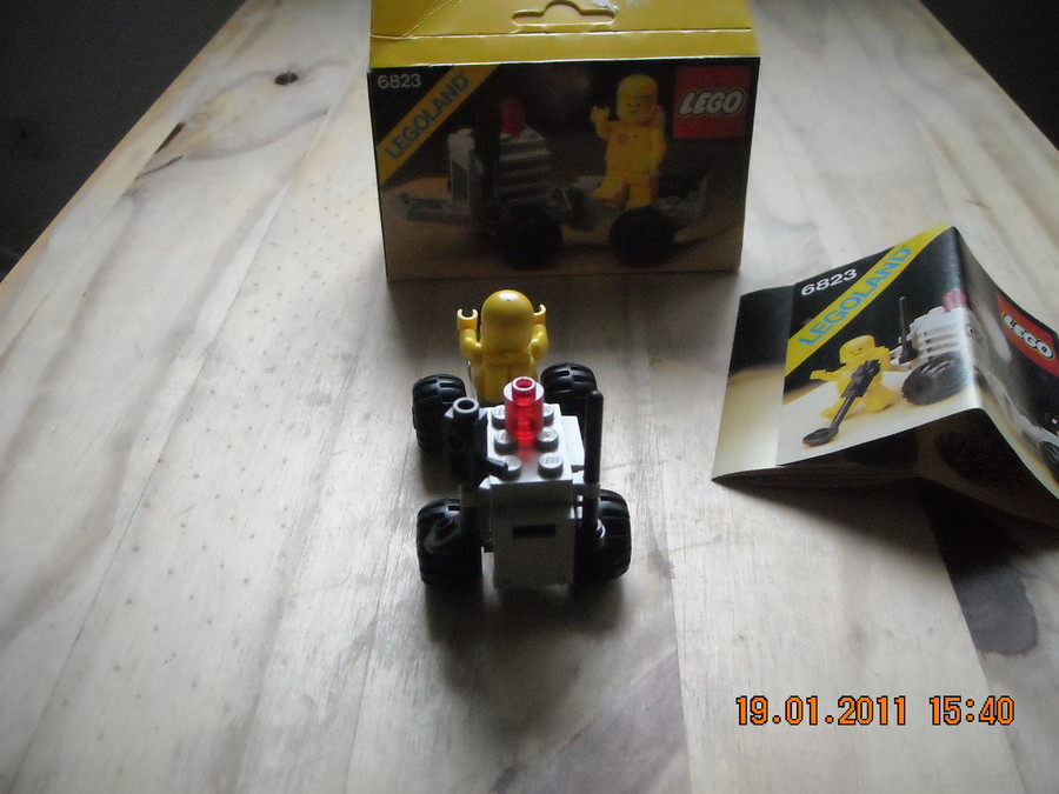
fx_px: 1071
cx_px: 530
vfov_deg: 40.7
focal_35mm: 35
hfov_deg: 52.6
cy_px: 397
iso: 800
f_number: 2.8
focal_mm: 5.7
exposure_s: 1/28
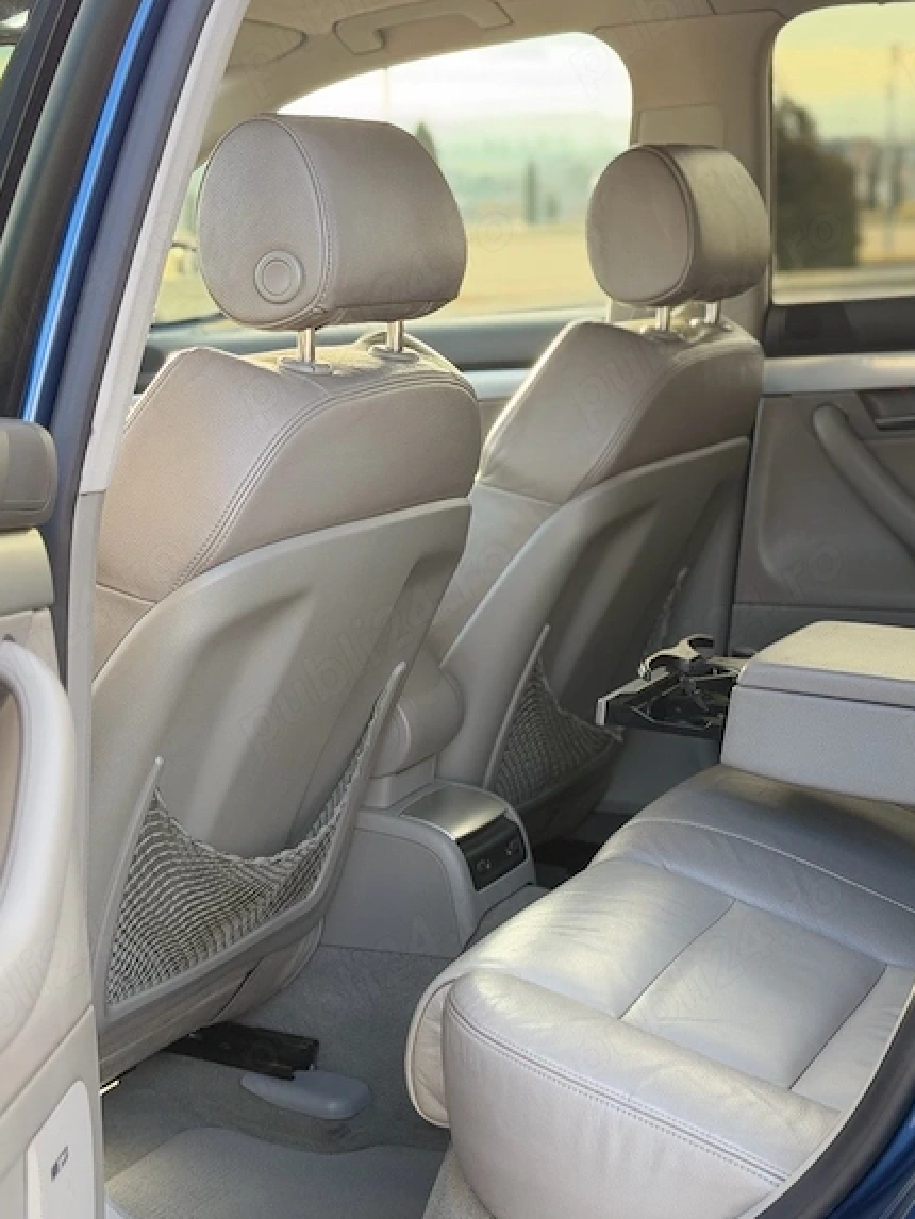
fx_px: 2360
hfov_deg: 21.9
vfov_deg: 28.9
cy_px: 696
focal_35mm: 67
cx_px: 460
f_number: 1.78
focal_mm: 6.76
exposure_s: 1/170
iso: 64
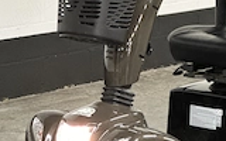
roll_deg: +0.2
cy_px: 28
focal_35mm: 204
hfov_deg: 10.2
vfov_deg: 6.4
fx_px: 1256
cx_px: 189
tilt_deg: -8.3
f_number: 2.8
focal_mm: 9
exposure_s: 1/15
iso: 640
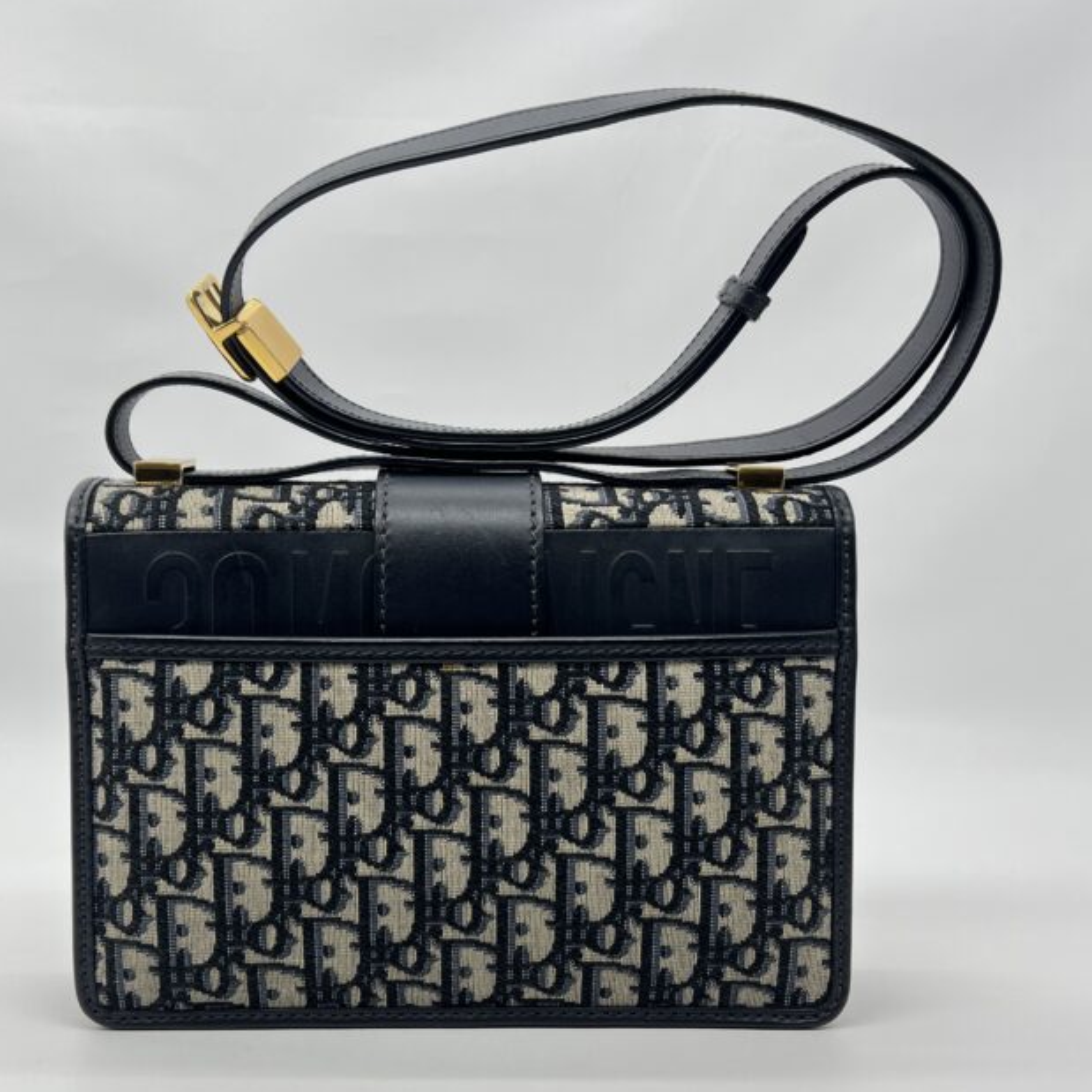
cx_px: 445
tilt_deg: -4.7
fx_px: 1356
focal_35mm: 38
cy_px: 662
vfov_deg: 43.6
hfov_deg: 43.7
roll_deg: -0.5
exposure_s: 1/111
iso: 32
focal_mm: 5.7
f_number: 1.5
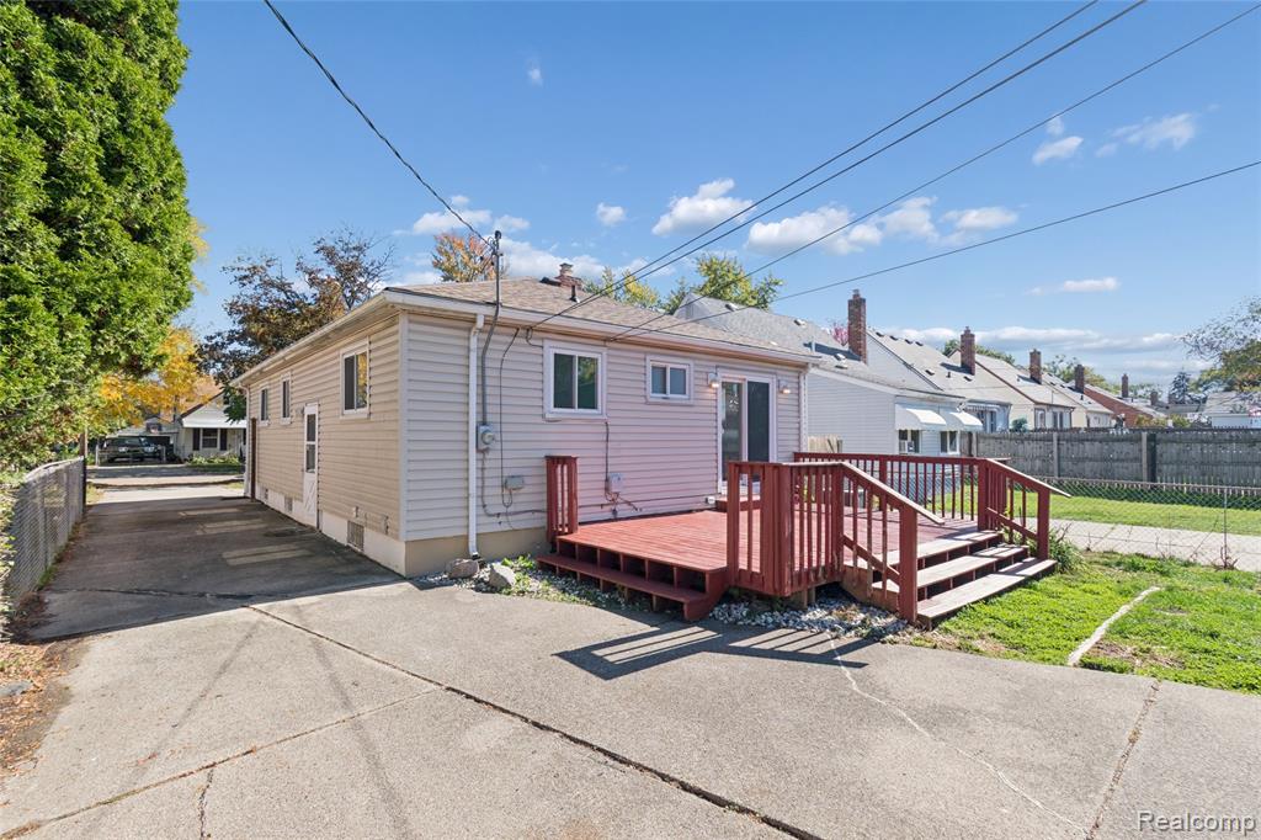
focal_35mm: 15
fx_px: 525
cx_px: 630
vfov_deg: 77.3
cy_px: 420
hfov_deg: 100.4
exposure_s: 1/160
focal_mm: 10
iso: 100
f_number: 8
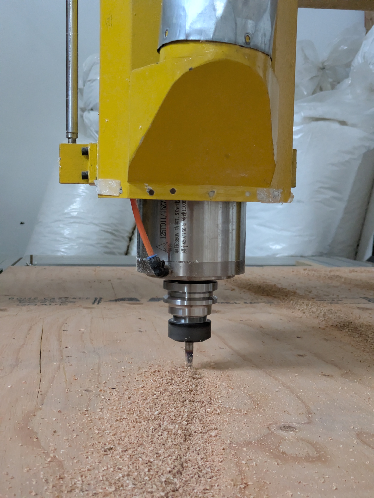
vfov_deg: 37.5
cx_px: 187
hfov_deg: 28.6
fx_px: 734
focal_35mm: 51
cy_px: 249
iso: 892
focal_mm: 5.43
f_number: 1.89
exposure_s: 1/120
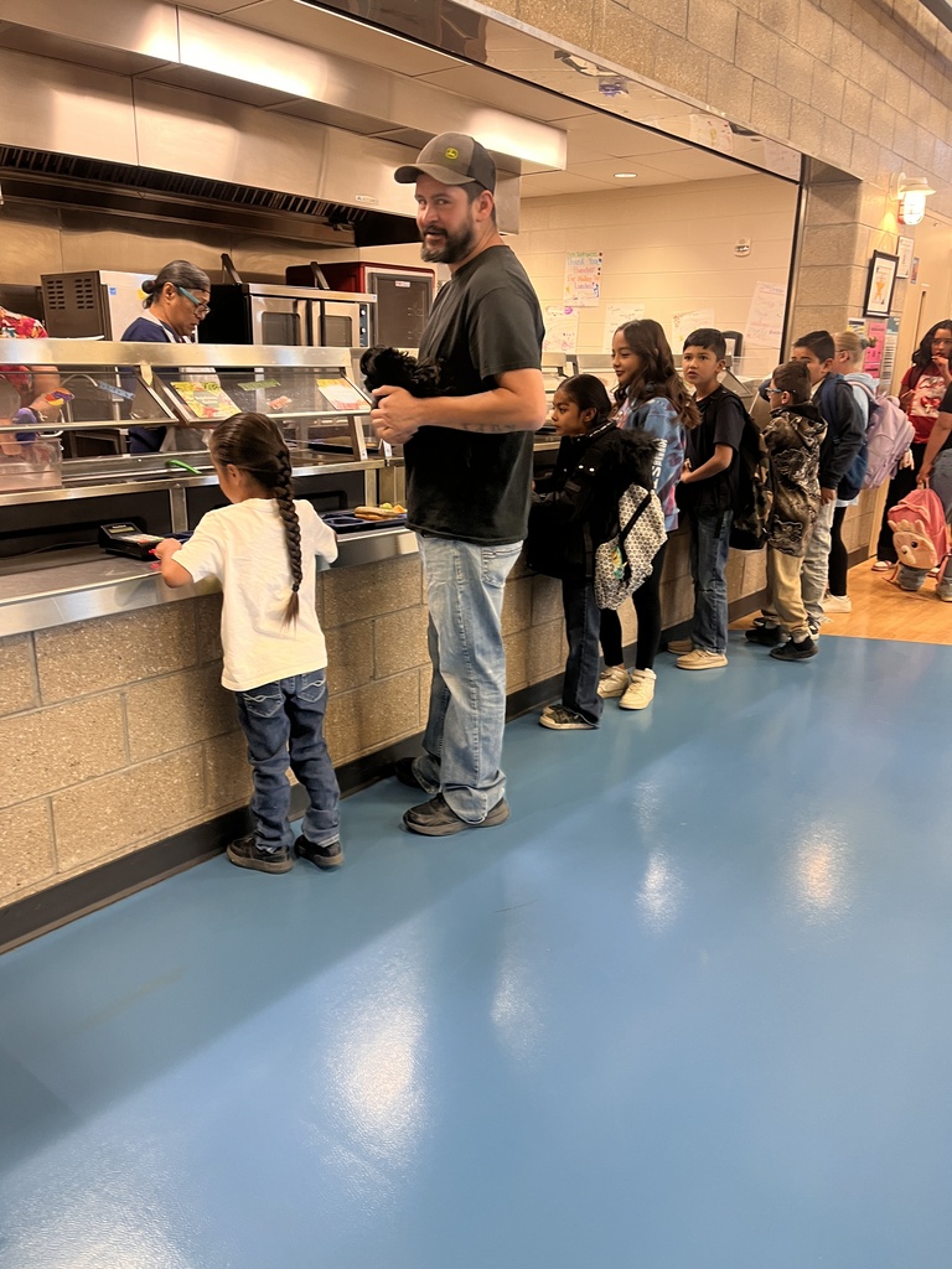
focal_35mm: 26
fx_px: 953
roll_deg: -1.1
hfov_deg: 53.1
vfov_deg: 67.3
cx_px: 476
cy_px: 634
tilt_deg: -17.3
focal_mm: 5.1
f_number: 1.6
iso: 125
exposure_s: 1/60
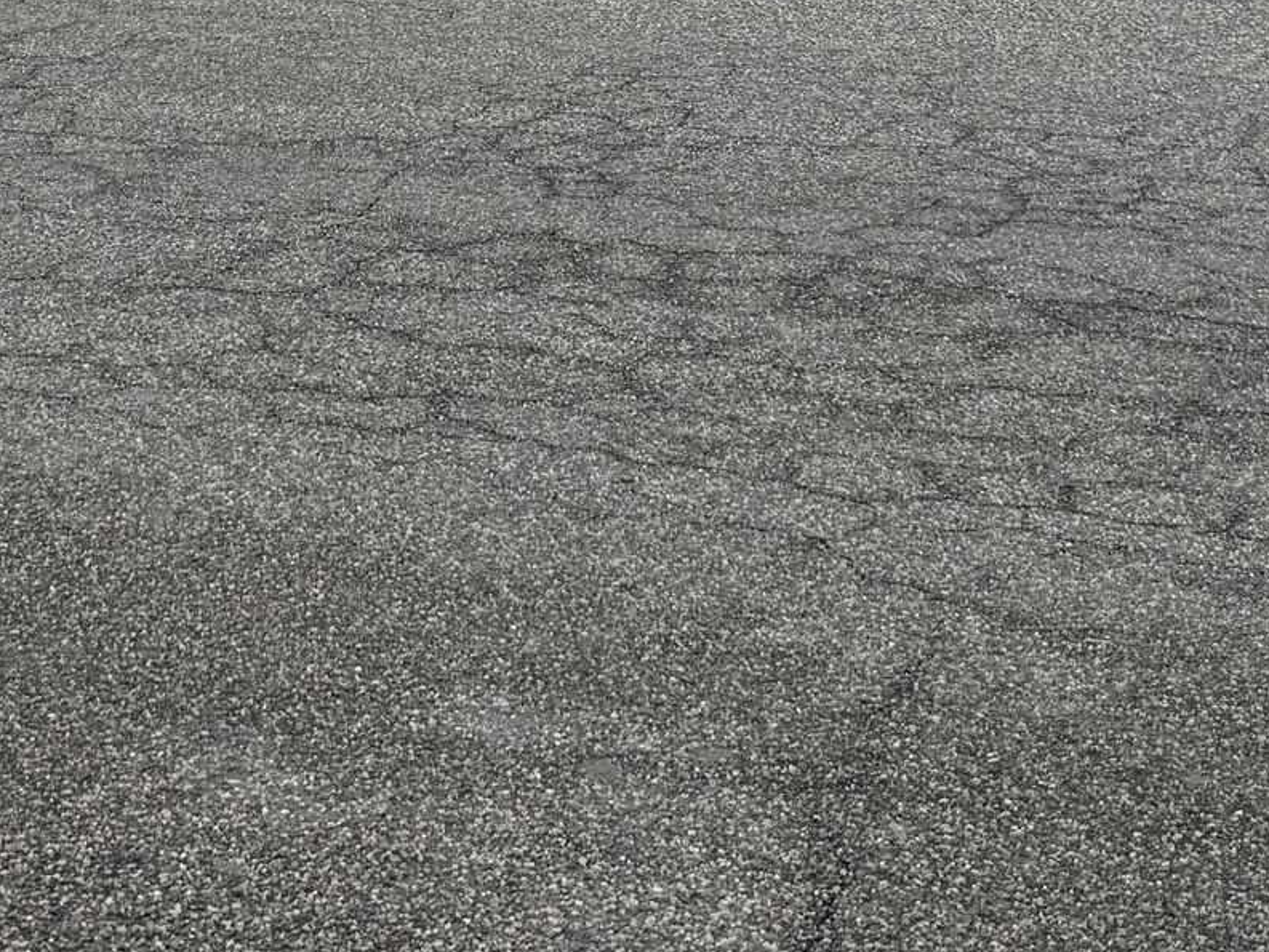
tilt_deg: +1.0
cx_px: 278
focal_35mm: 93
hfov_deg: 20.9
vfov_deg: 14.3
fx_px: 3410
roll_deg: +0.3
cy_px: -661
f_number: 1.78
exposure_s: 1/2445
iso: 80
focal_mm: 6.76
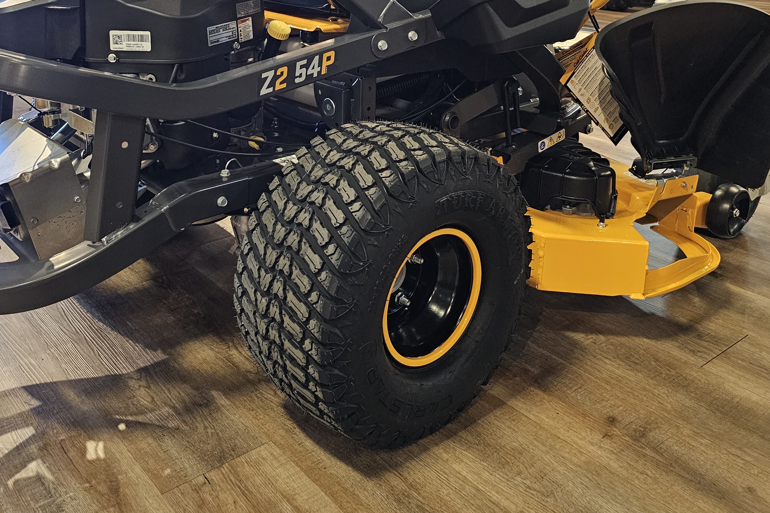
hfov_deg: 53.0
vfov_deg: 35.5
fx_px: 770
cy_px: 92
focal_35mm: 36
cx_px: 337
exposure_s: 1/120
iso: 800
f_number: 1.7
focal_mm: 6.3
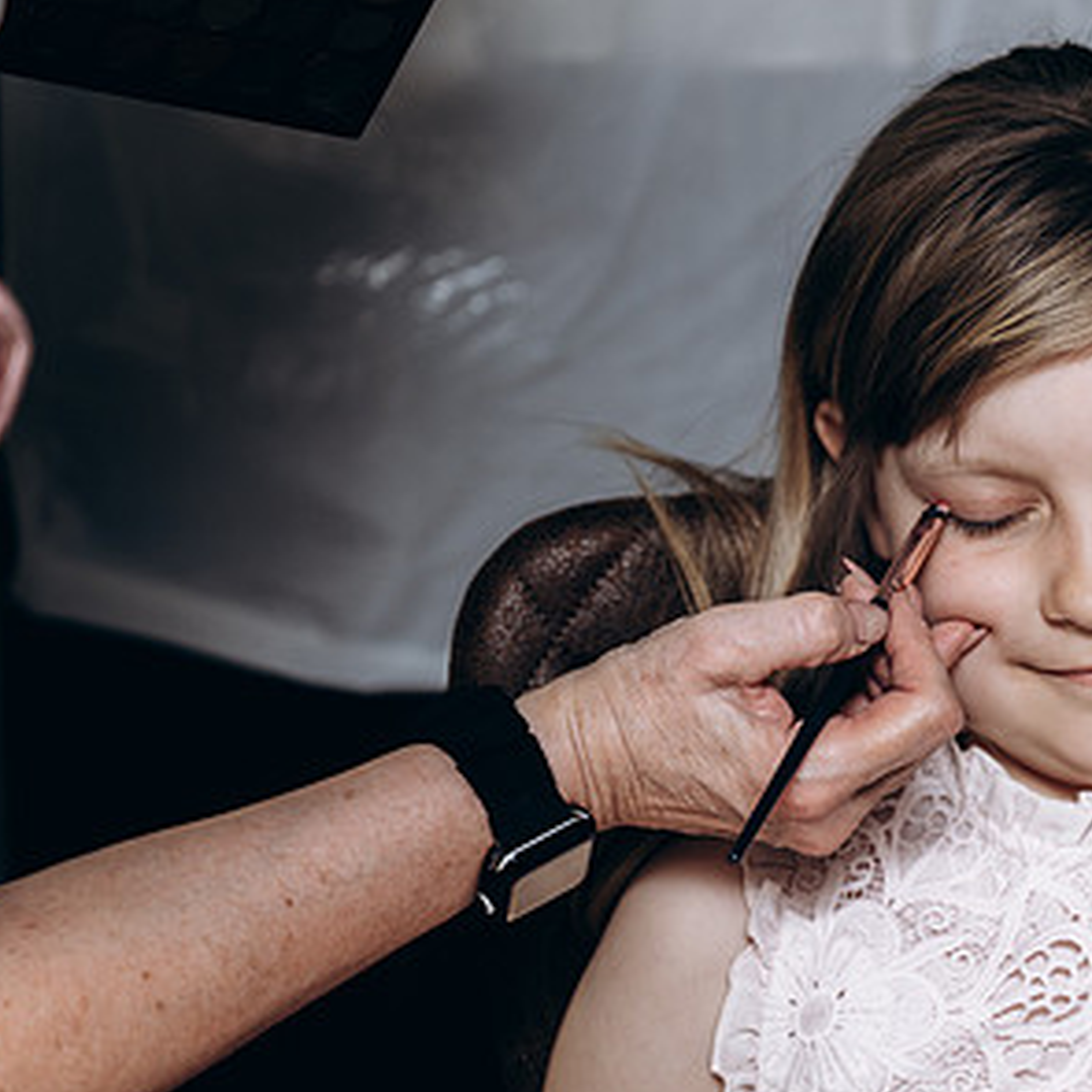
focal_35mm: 133
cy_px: 515
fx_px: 4747
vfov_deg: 13.1
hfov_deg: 12.9
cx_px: 1106
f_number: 2.8
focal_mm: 70
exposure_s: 1/100
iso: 125
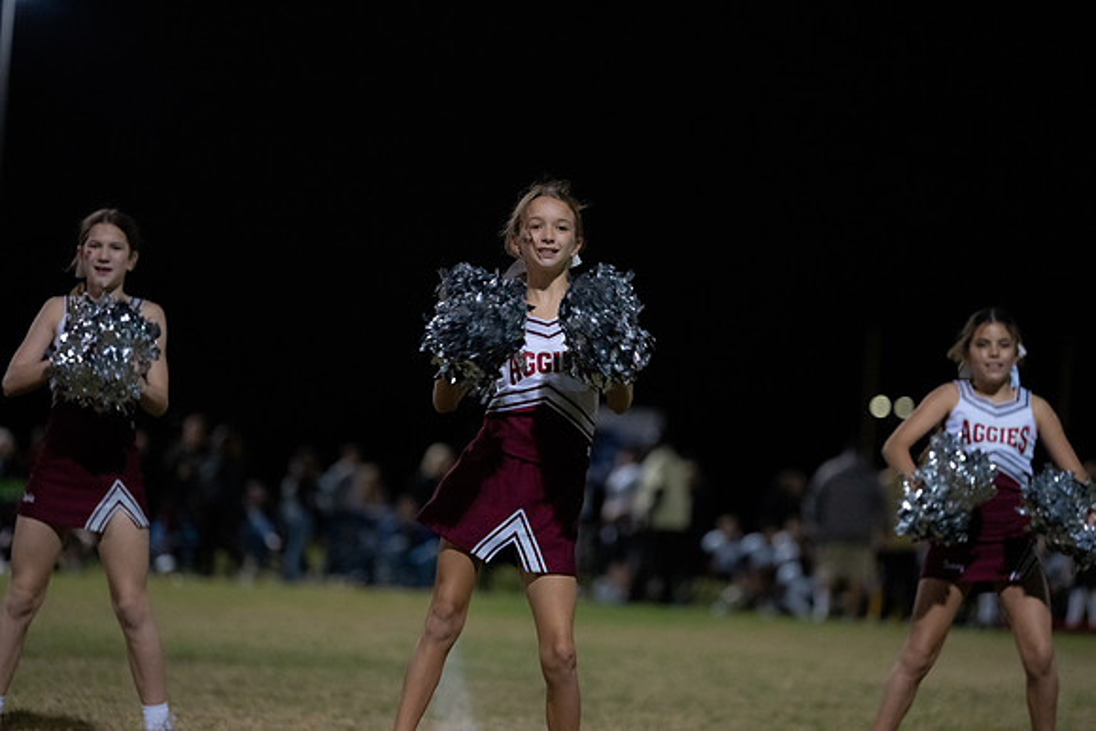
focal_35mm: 160
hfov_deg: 12.8
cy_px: 366
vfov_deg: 8.6
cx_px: 548
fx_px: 4872
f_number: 2.8
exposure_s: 1/800
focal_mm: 160
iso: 8000
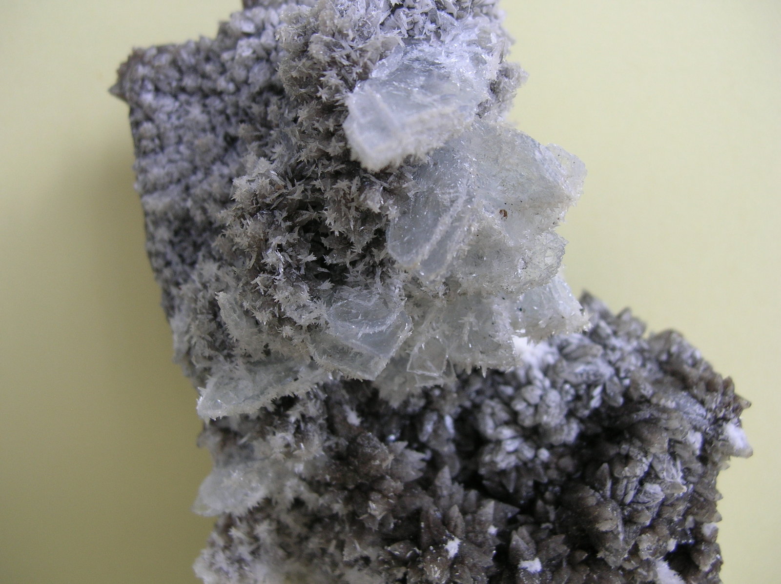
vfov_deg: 39.6
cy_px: 292
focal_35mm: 36
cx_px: 390
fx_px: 811
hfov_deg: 51.4
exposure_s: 1/52.3
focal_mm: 6
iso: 50
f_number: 2.7
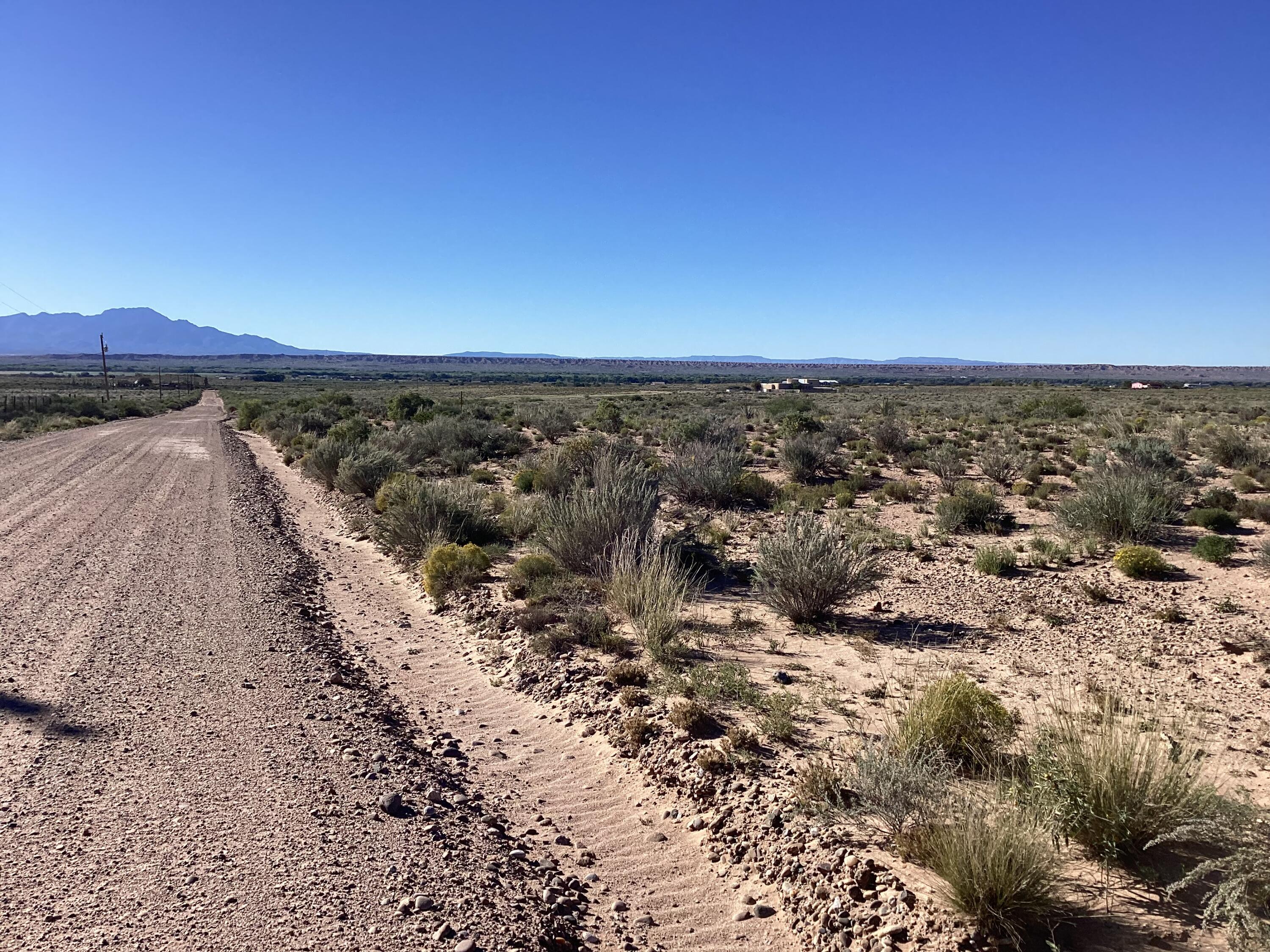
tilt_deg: -6.2
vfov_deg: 45.4
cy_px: 476
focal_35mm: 31
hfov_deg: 58.4
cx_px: 635
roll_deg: -0.6
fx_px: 1137
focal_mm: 3.3
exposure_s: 1/1852
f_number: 2.4
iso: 25
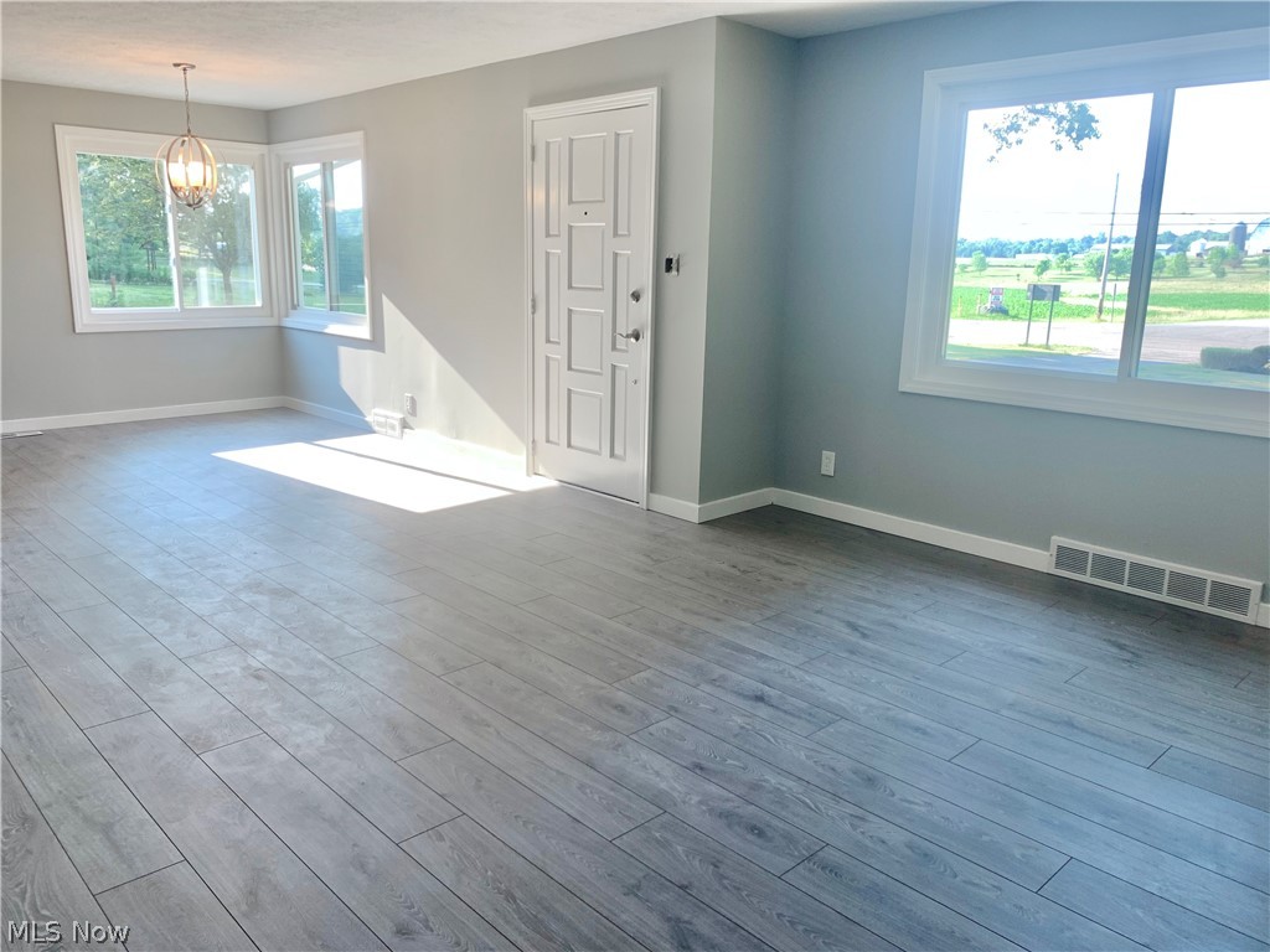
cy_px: 476
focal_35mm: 26
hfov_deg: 67.3
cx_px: 635
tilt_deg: -12.0
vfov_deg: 53.1
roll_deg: +0.0
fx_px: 954
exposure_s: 1/120
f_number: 1.8
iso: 40
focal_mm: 4.25
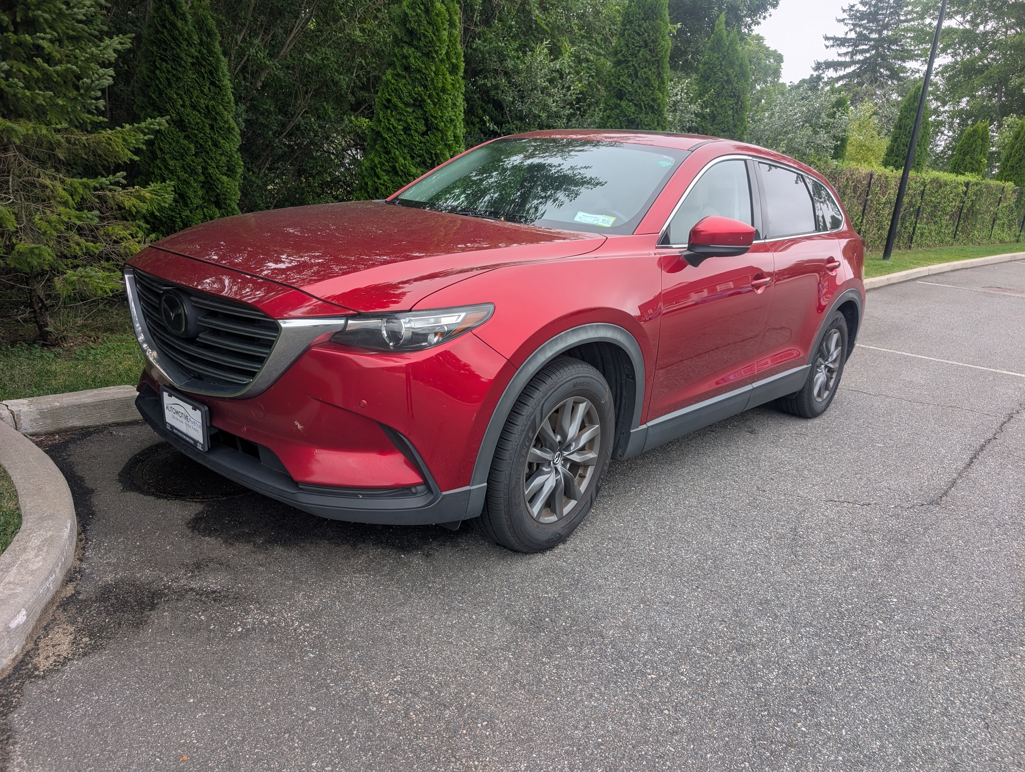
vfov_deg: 56.9
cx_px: 512
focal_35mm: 24
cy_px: 386
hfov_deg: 71.5
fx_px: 712
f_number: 1.68
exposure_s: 1/101
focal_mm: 6.9
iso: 18
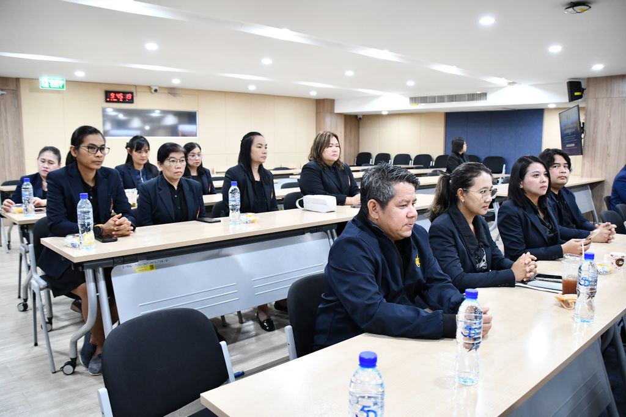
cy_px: 208
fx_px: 470
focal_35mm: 27
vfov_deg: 47.9
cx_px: 313
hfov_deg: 67.4
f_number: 3.5
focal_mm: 18
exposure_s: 1/125
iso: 2500
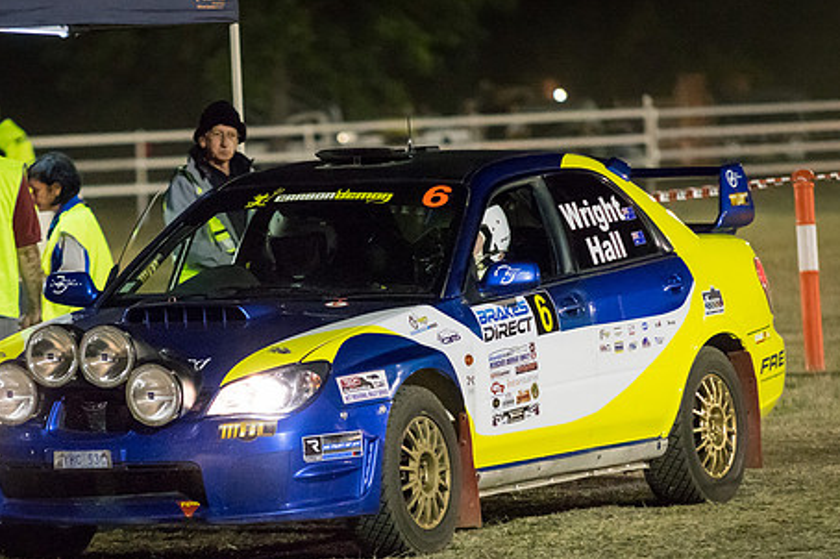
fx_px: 7601
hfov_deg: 6.3
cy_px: 307
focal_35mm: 326
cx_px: 339
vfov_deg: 4.2
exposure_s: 1/160
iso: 6400
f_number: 2.8
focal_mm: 170
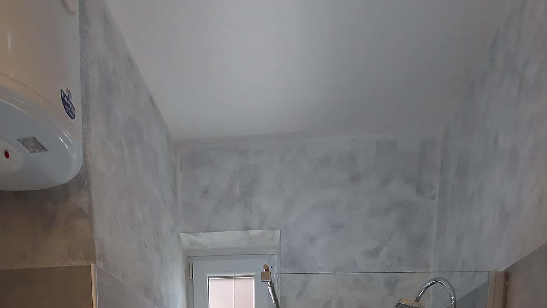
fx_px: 421
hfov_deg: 66.1
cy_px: 481
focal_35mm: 29
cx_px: 269
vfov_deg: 26.5
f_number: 2.2
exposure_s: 1/100
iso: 64
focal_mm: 1.74
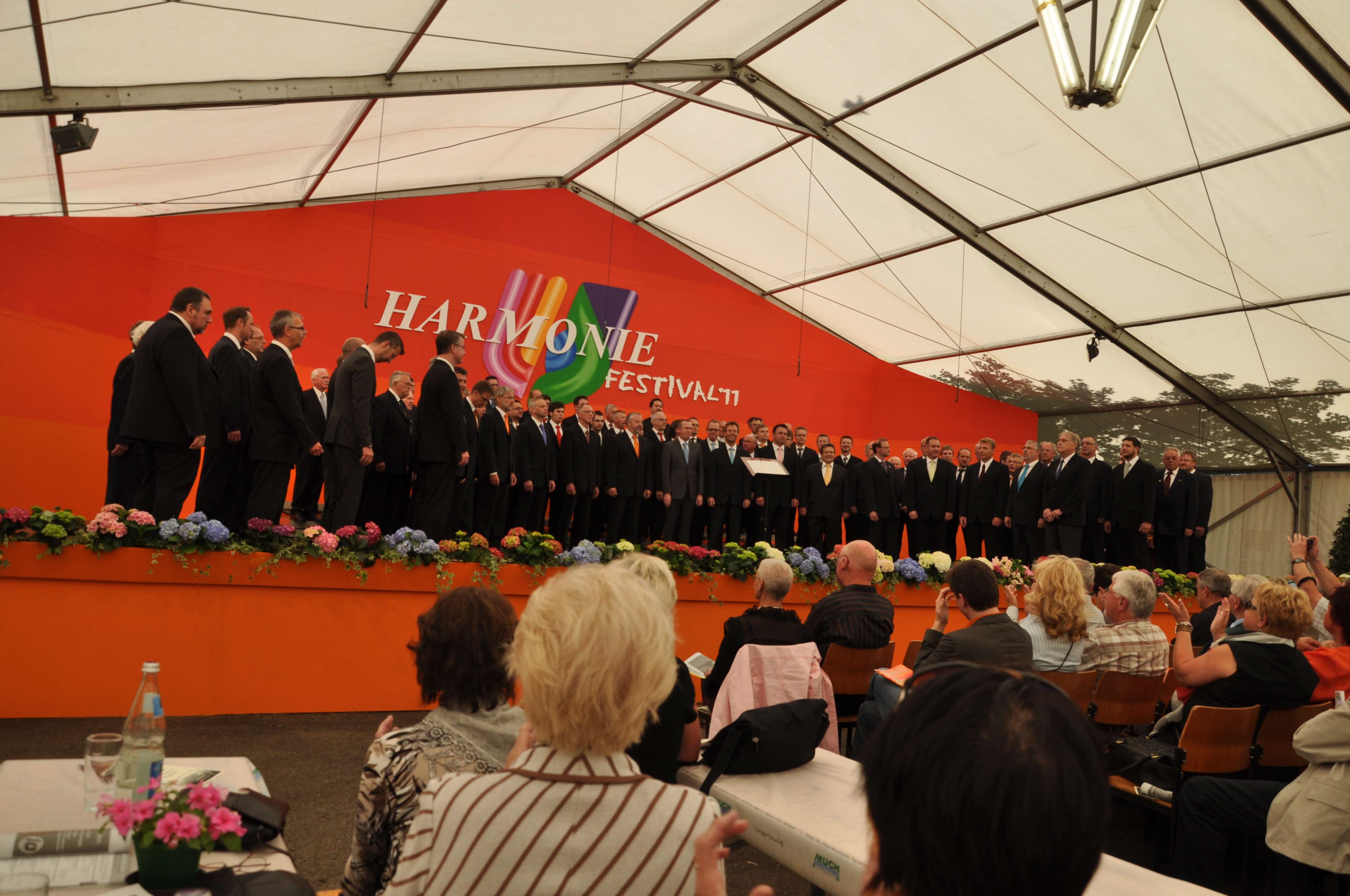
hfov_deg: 67.4
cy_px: 448
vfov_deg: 47.8
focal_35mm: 27
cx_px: 675
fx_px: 1011
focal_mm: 18
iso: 200
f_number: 6.3
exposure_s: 1/160
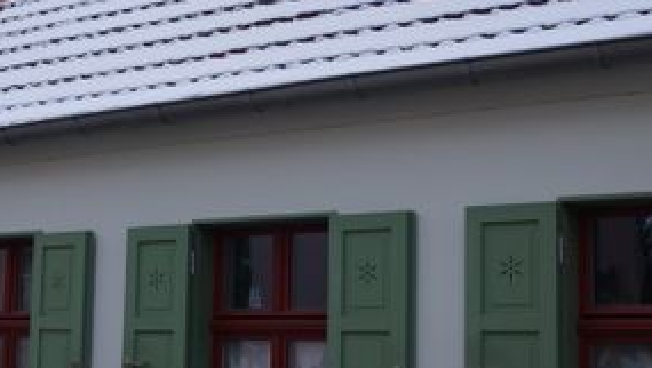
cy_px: 182
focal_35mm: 66
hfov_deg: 31.7
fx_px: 1142
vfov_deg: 18.3
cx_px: 240
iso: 250
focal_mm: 20
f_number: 4
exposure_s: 1/160
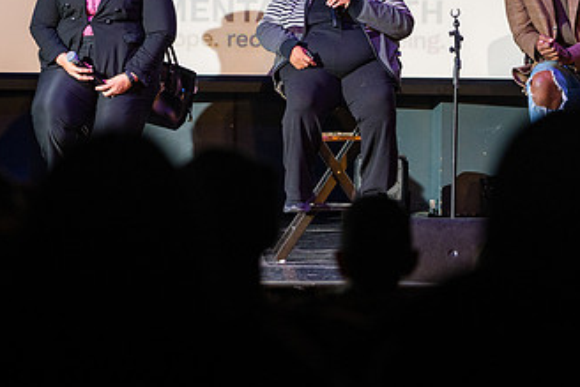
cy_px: 61
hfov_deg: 7.1
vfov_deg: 4.7
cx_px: 156
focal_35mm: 291
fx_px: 4690
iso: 2500
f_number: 4
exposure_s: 1/250
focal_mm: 154
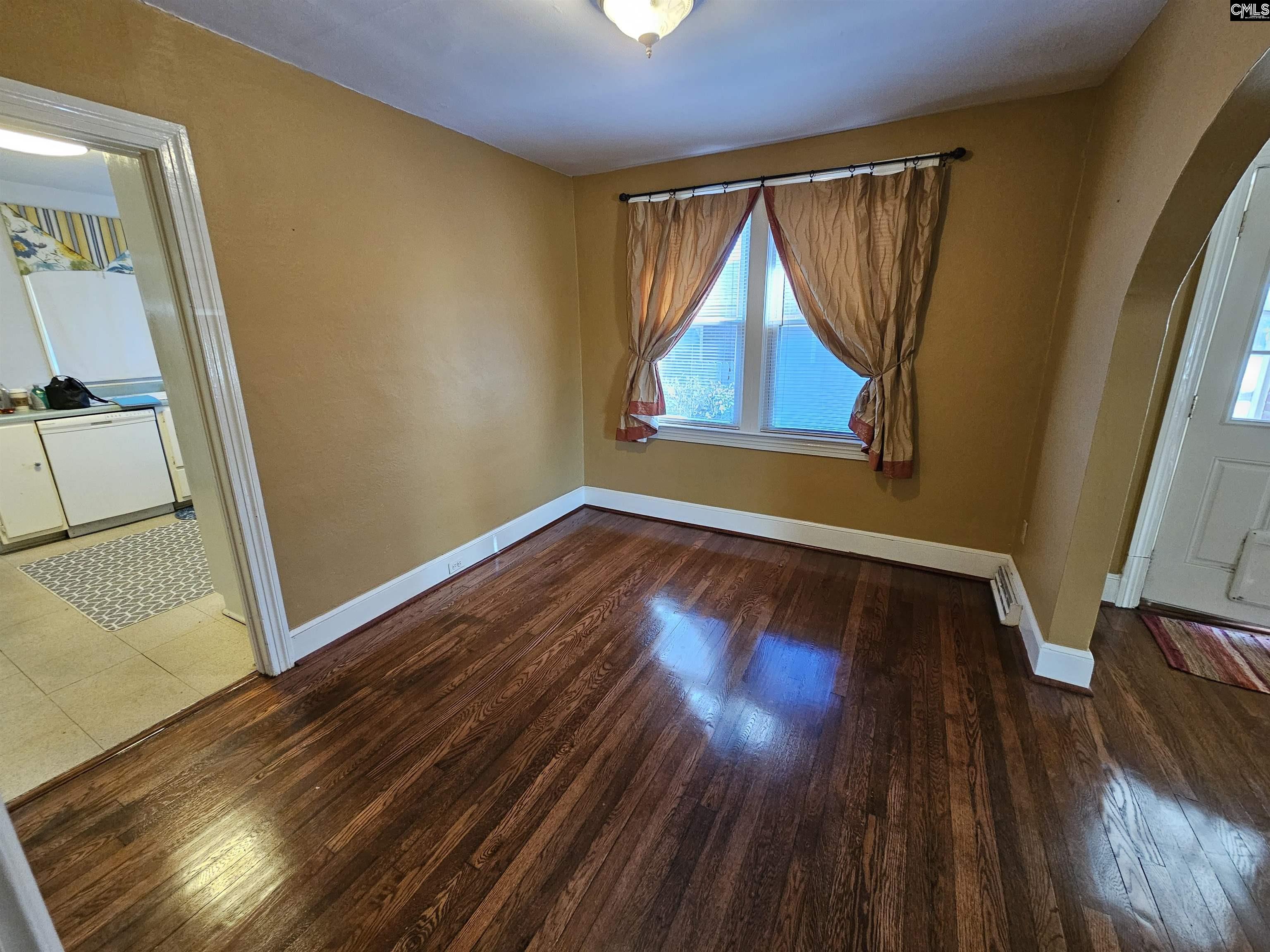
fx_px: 477
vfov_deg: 89.9
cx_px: 635
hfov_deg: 106.2
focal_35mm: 13
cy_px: 476
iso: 400
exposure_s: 1/30
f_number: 2.2
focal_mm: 2.2
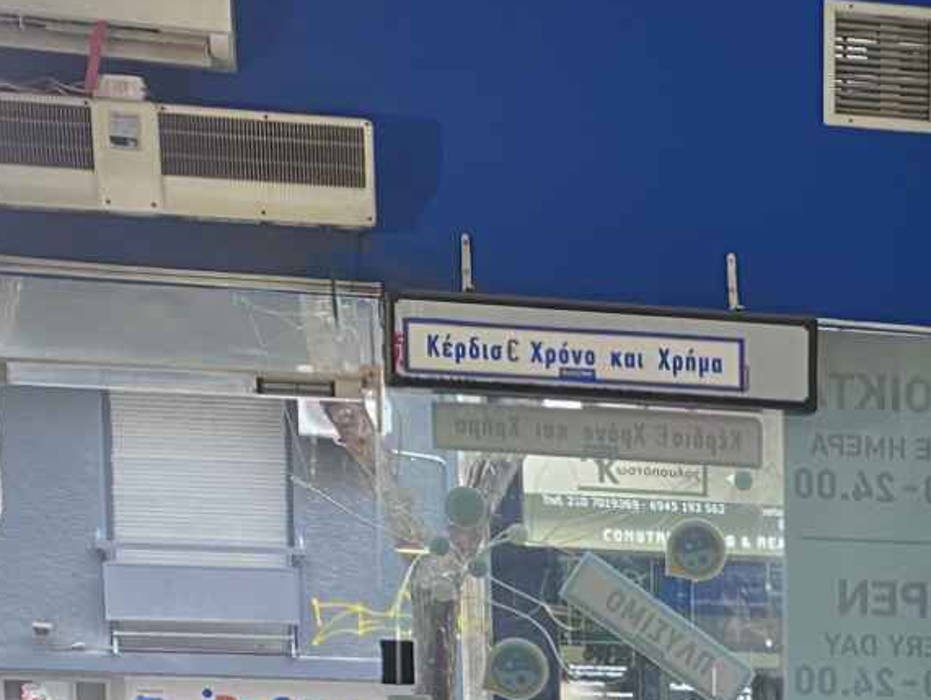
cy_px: 1111
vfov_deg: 14.9
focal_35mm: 91
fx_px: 2449
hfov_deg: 20.3
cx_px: 1076
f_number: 1.8
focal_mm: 4.2
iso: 80
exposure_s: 1/50
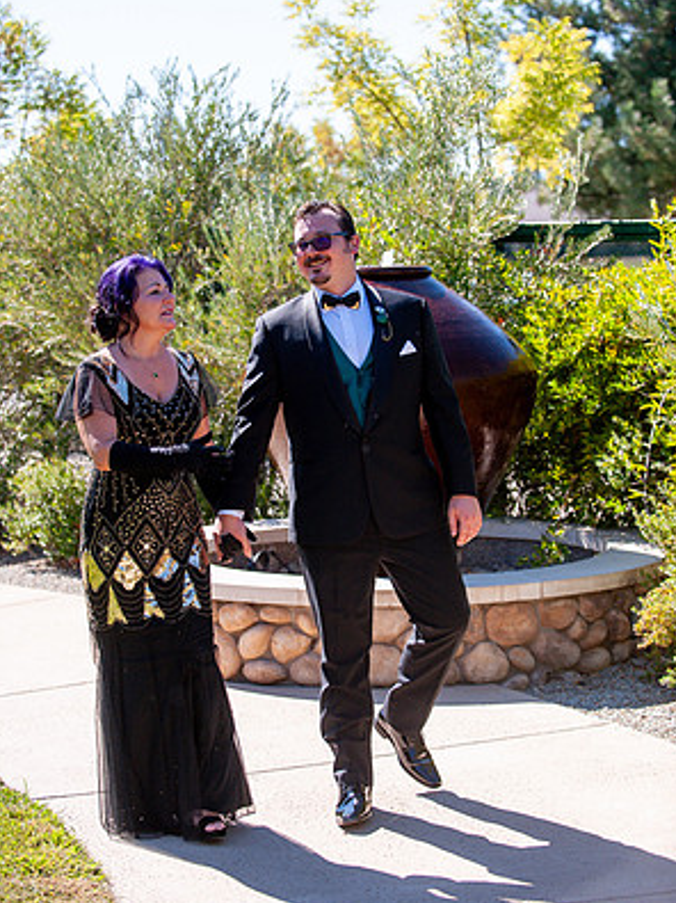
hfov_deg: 18.0
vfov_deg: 23.8
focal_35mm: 82
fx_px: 2136
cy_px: 427
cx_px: 337
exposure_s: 1/3200
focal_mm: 75
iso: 500
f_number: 4
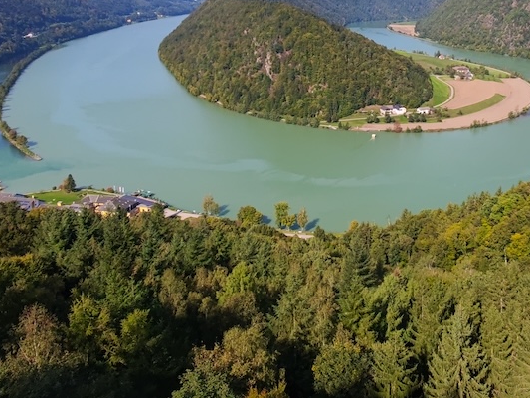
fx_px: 551
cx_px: 367
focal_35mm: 36
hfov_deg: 50.1
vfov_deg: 37.6
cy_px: 56
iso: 267
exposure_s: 1/100
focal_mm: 16
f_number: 2.55
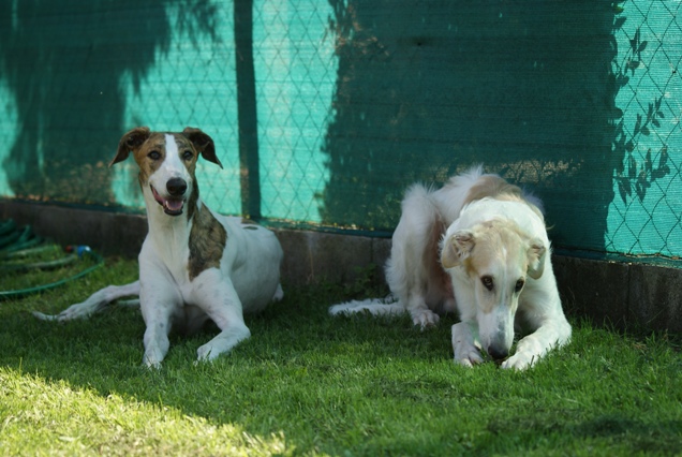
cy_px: 228
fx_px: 2561
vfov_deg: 10.2
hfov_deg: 15.2
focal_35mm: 135
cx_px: 341
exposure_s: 1/320
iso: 100
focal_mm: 90
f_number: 4
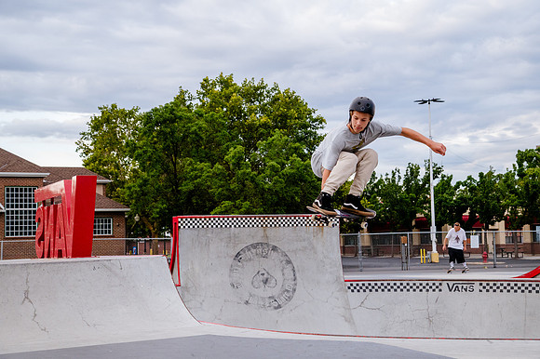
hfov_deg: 30.2
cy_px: 180
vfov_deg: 20.4
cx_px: 270
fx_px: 1000
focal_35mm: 67
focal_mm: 65
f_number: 9
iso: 2500
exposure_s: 1/400
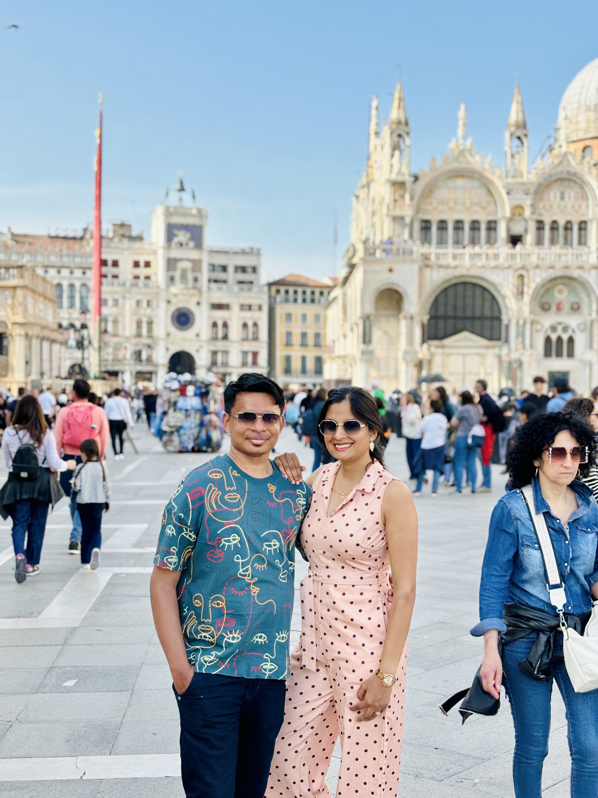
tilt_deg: -0.7
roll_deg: -1.3
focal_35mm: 52
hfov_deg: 28.0
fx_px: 1198
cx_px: 299
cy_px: 399
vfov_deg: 36.8
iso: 32
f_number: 1.6
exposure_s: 1/927
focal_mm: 5.96
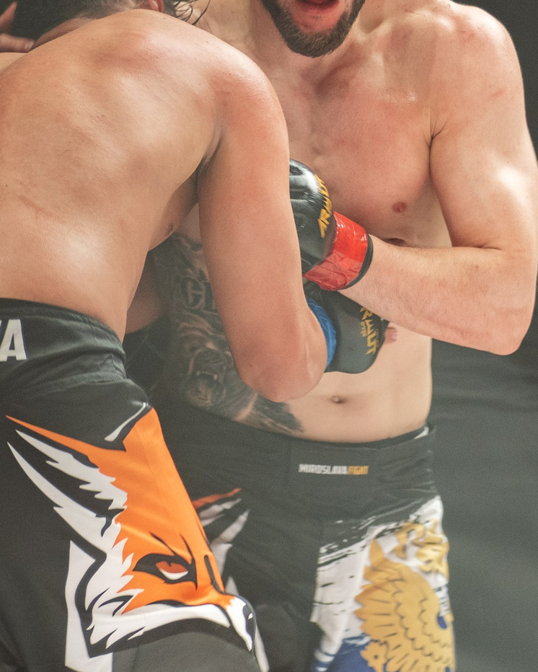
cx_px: 321
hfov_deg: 6.3
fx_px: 4875
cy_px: 269
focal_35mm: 245
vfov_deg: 7.9
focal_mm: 95
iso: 1100
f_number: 4
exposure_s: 1/320
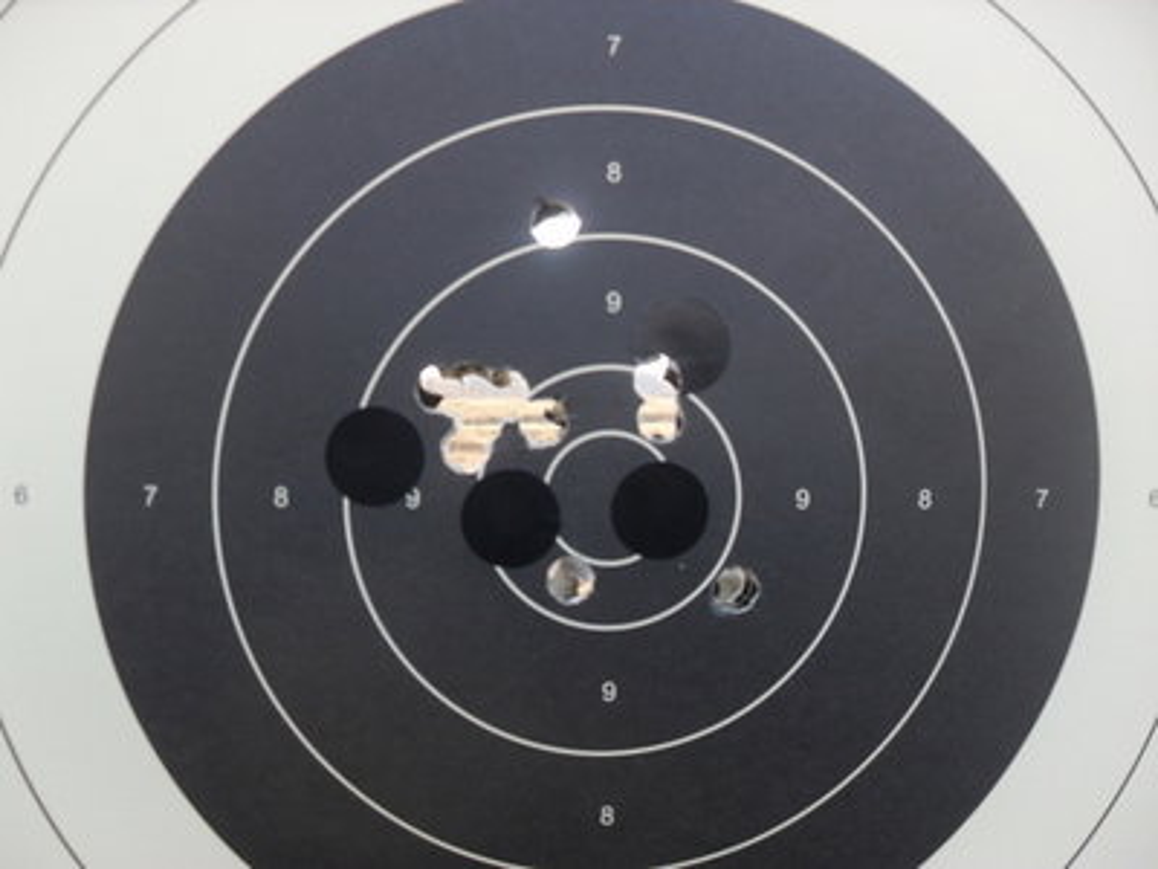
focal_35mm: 35
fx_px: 1171
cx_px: 579
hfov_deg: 52.6
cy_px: 434
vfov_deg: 40.7
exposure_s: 1/180
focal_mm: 6.2
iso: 100
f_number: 2.8
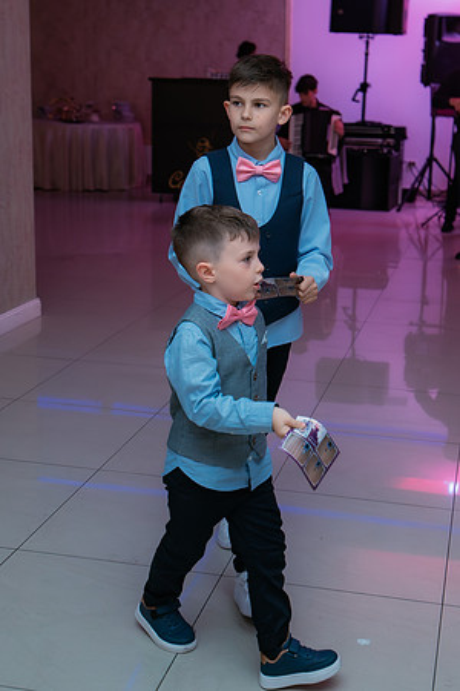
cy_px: 294
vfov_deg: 36.8
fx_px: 1036
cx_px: 283
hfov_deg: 25.0
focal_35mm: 54
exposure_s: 1/200
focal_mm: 30
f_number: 2.8
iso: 1600
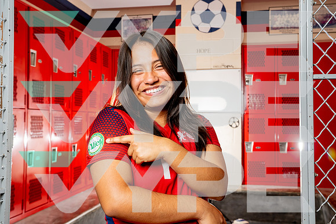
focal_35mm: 42
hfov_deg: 46.3
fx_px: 393
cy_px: 105
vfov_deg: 31.8
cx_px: 169
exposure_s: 1/250
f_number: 7.1
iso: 400
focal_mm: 38
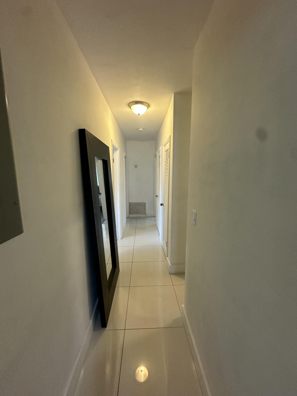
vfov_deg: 102.1
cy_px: 198
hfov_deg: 85.7
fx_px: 160
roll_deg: -0.3
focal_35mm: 14
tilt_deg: -7.0
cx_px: 148
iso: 320
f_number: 2.2
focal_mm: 2.22
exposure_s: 1/60
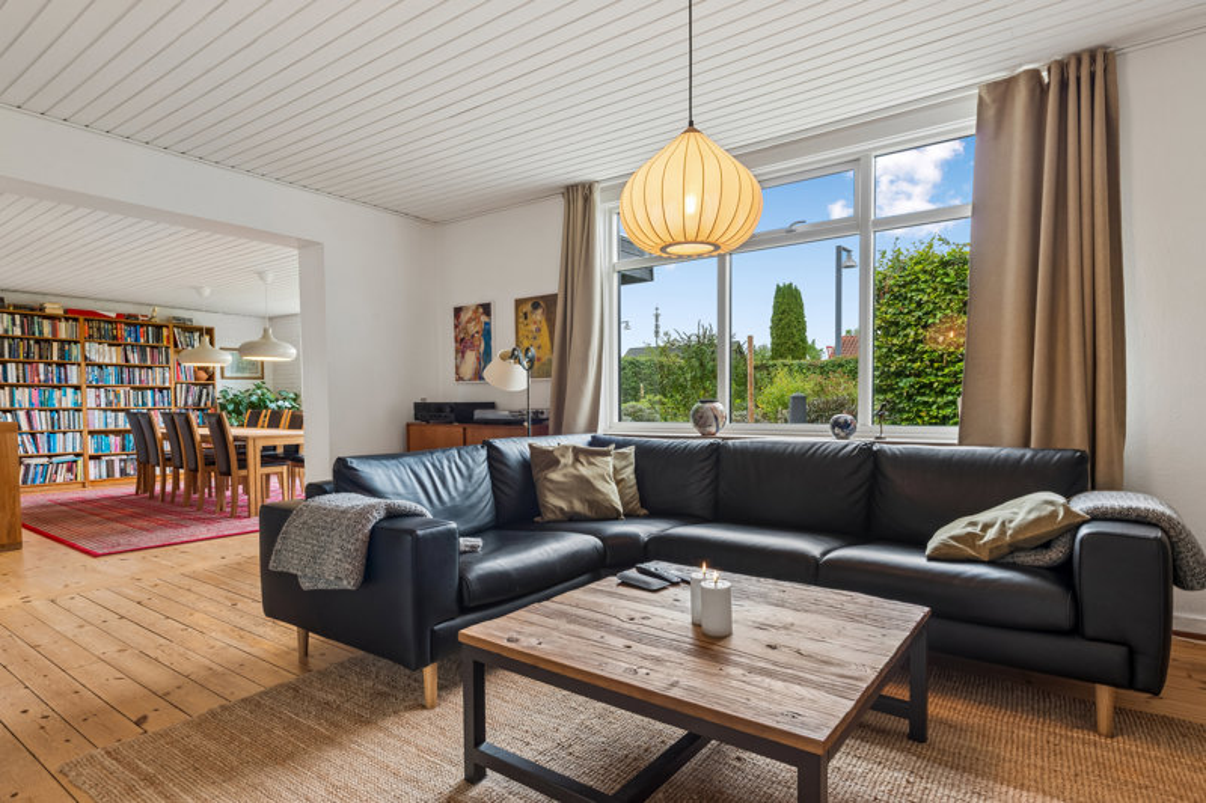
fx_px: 636
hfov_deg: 86.9
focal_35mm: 19
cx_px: 603
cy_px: 402
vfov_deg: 64.5
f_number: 10
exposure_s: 1/8
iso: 250
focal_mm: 19
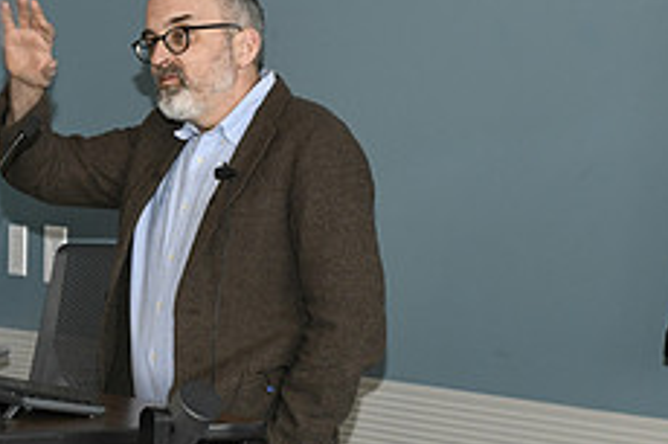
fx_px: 3041
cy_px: 283
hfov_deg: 12.4
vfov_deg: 8.4
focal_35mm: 164
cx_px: 17
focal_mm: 65
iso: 1600
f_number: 8
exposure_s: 1/60
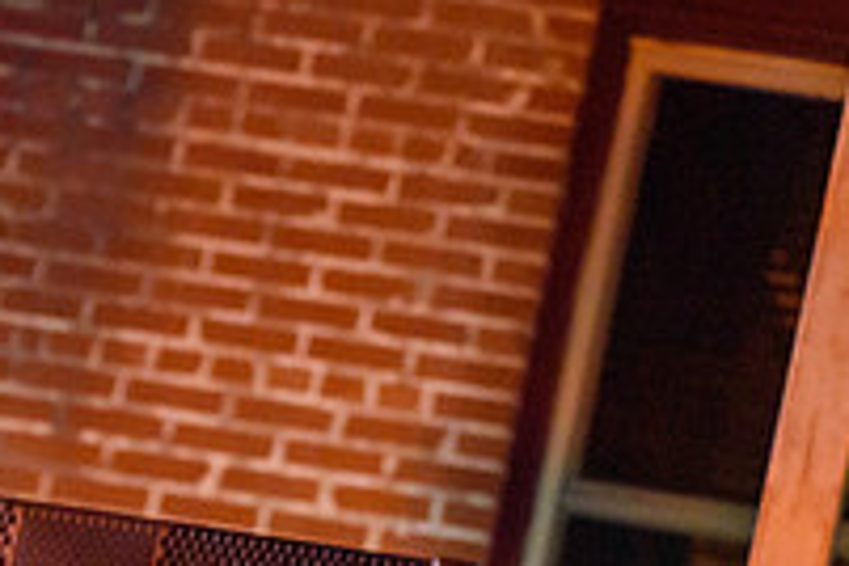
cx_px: -253
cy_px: 678
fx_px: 8371
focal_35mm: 355
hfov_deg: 5.8
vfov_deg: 3.9
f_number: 4.8
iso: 2800
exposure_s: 1/125
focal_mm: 82
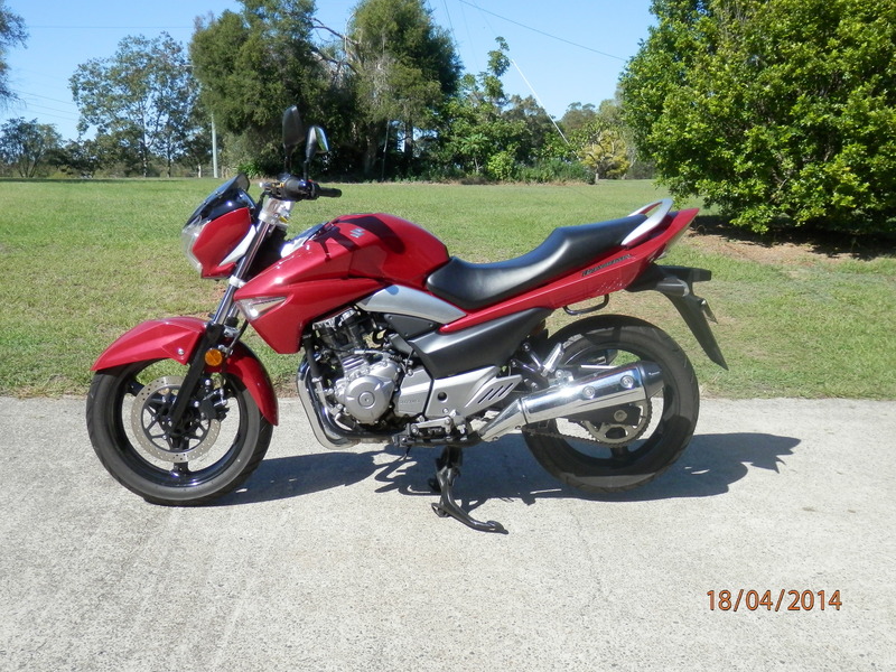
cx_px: 448
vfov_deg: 42.9
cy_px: 336
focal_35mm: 33
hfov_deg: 55.4
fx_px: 854
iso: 200
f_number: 9.7
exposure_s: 1/200
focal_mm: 6
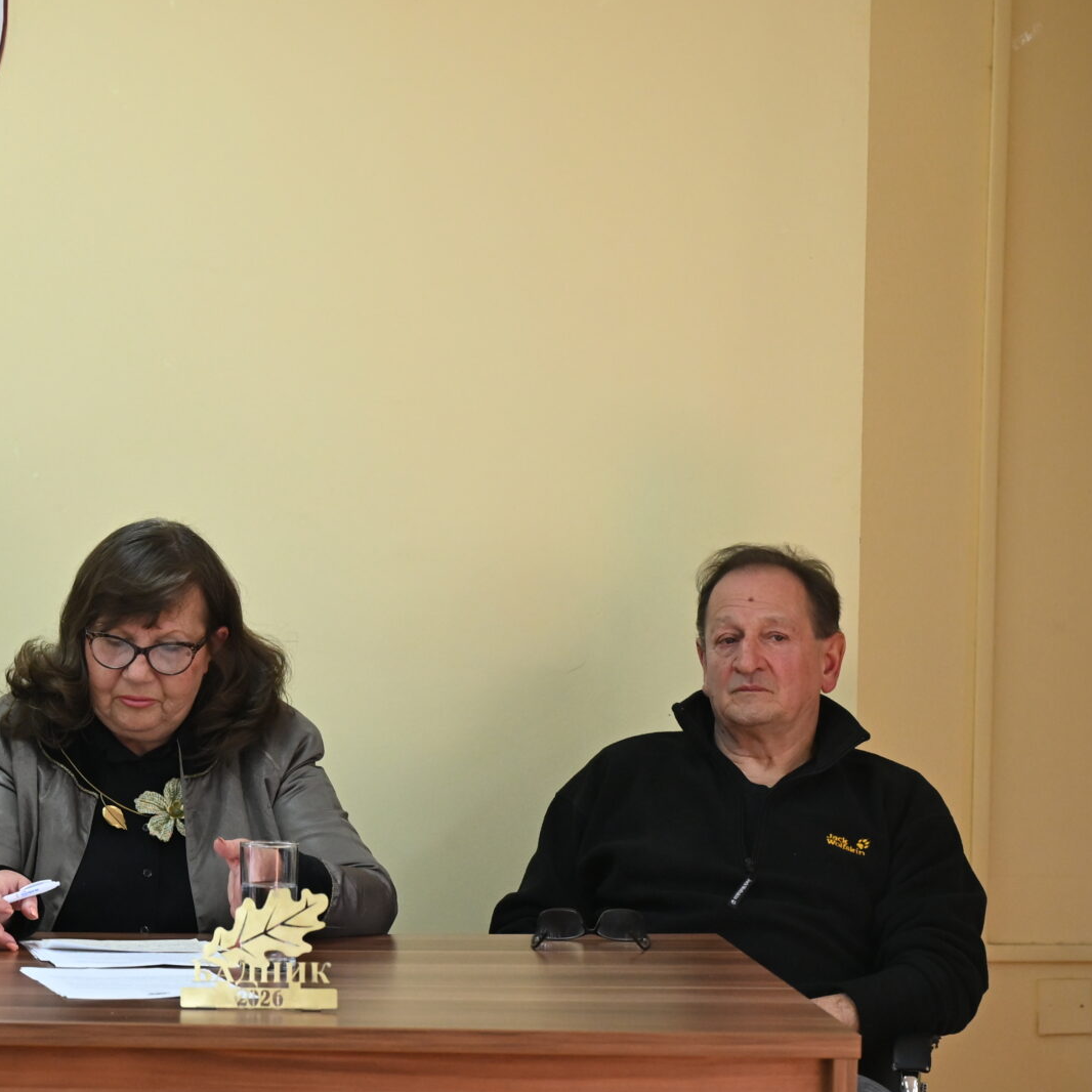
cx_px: -70
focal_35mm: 147
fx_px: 5246
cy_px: 641
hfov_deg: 11.7
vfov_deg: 11.9
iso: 2000
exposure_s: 1/320
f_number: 4
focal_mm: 72
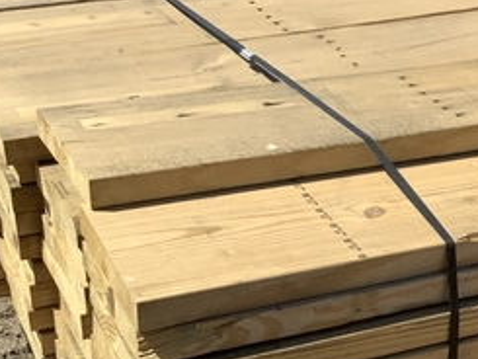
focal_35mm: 95
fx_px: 1312
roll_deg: -4.6
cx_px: 501
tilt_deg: -31.2
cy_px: 202
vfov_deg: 15.6
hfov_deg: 19.9
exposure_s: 1/1773
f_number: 2.4
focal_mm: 3.3
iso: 25
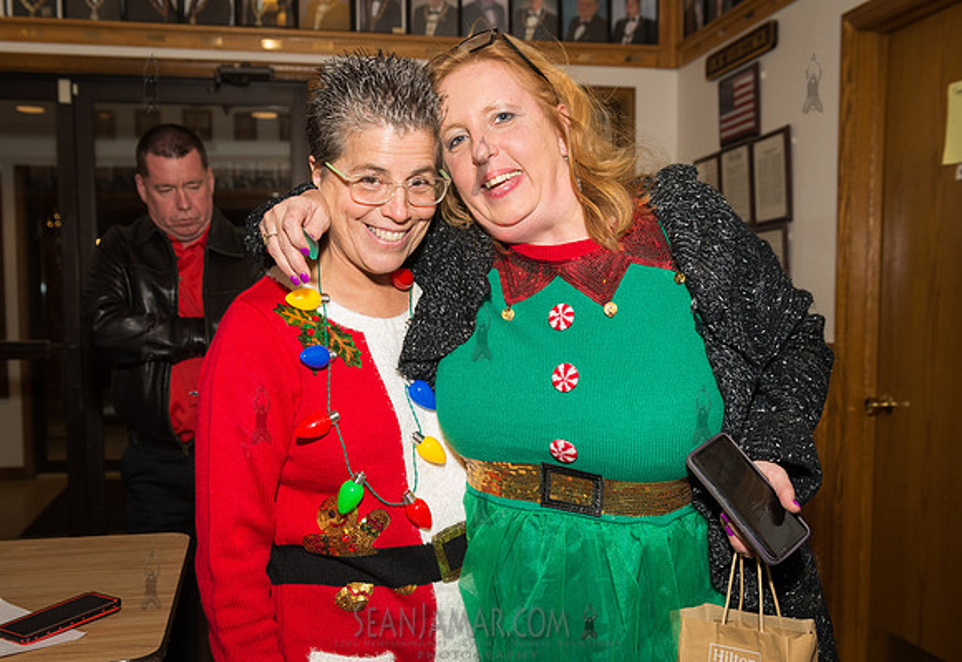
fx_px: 1001
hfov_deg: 51.3
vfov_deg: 36.5
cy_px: 376
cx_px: 473
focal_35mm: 37
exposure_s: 1/320
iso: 1600
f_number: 4.5
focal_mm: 32
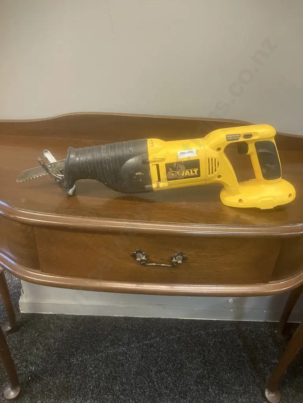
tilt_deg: -29.6
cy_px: 202
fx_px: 327
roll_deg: -4.0
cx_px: 152
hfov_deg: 49.7
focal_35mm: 28
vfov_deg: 63.4
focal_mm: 3.99
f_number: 1.8
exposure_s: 1/33
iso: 250
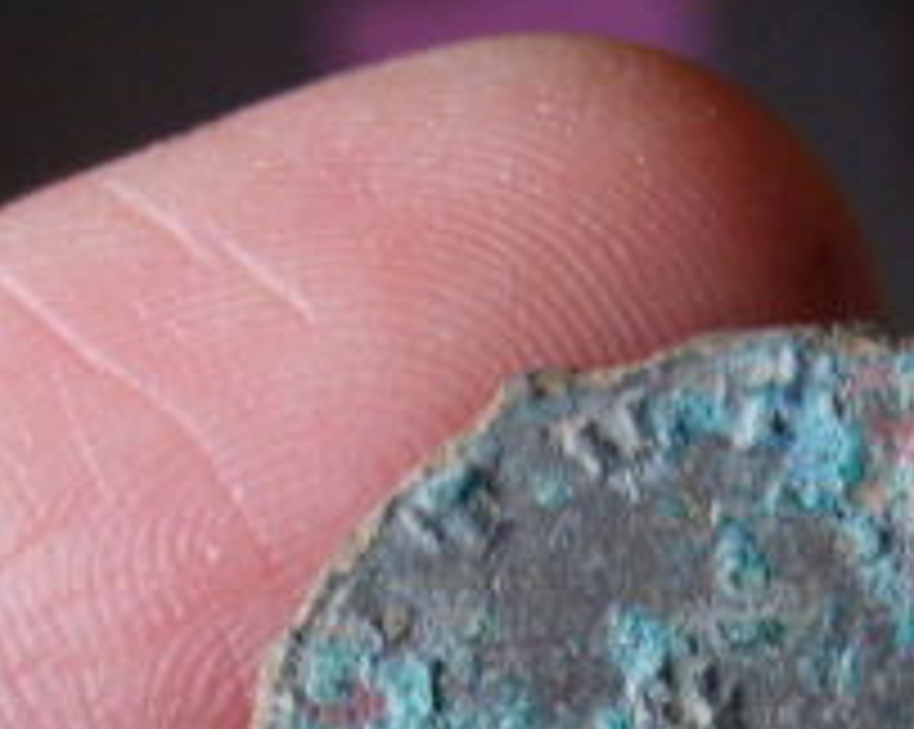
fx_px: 2730
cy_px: 846
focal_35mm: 101
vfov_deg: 14.8
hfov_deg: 18.8
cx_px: 770
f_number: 2.8
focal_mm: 5.8
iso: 139
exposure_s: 1/8
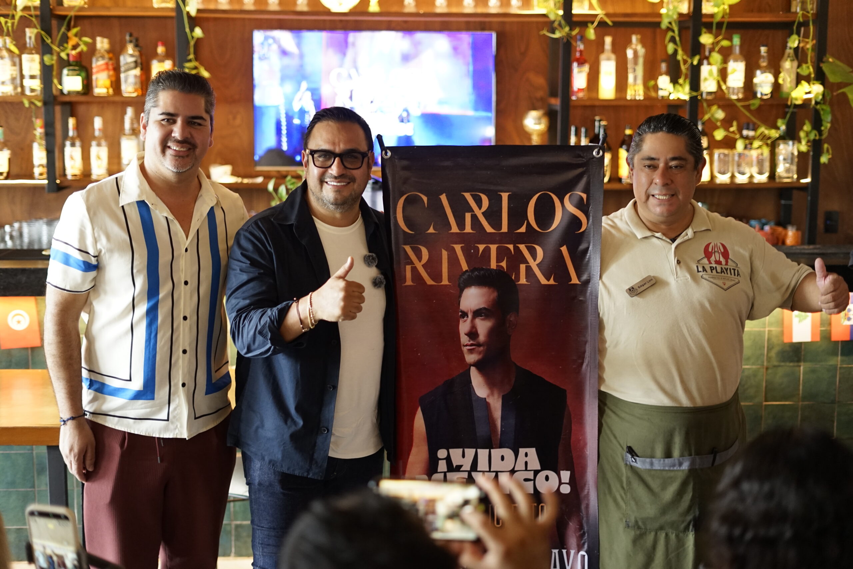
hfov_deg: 39.6
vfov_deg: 27.0
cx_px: 426
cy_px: 284
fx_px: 1185
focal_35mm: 50
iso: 1600
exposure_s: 1/125
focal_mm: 50
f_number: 2
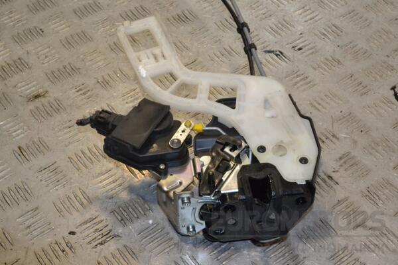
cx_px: 199
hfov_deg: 30.5
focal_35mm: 66
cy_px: 132
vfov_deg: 20.6
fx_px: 730
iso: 3200
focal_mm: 44
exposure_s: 1/200
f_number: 16
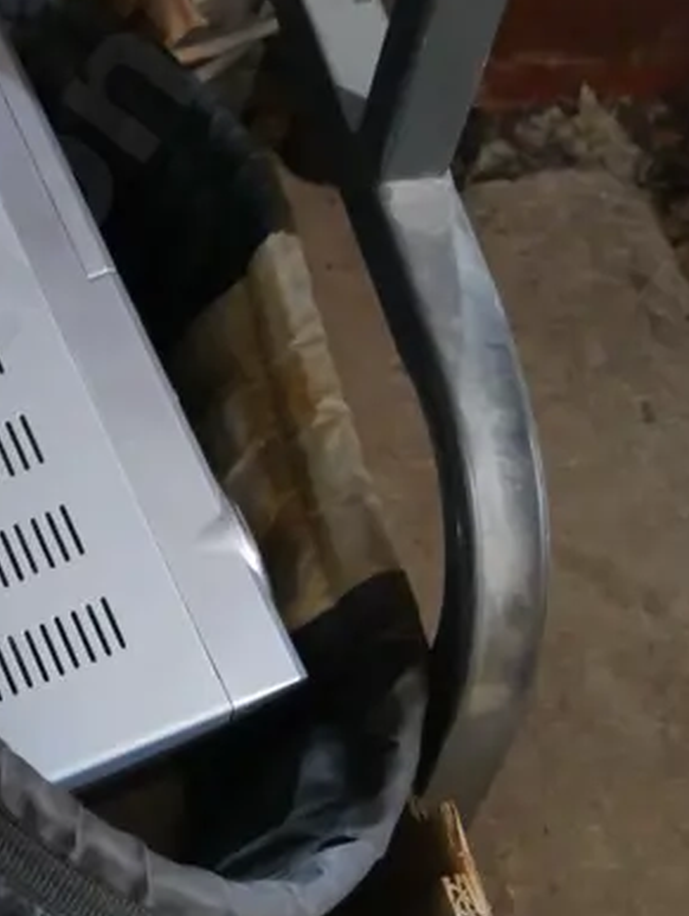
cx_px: -157
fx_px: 1961
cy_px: 473
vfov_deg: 26.3
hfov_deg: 18.8
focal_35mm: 74
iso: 3200
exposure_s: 1/50
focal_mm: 14
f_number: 3.5
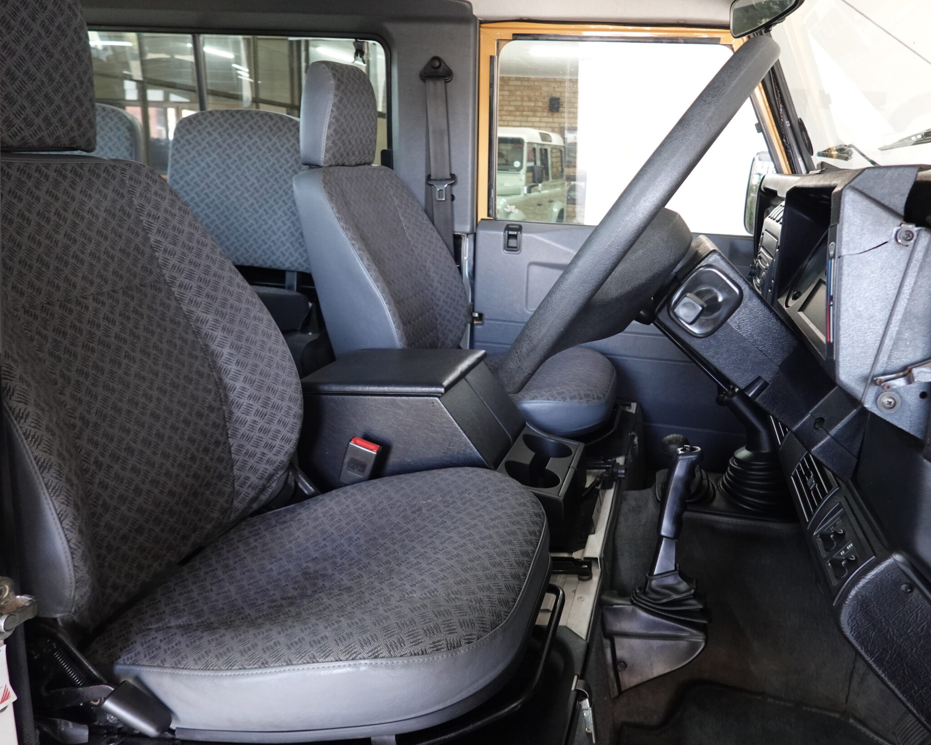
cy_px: 364
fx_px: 772
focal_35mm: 28
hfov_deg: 61.9
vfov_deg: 51.5
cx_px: 534
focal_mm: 9
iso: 1000
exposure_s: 1/30
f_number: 2.8
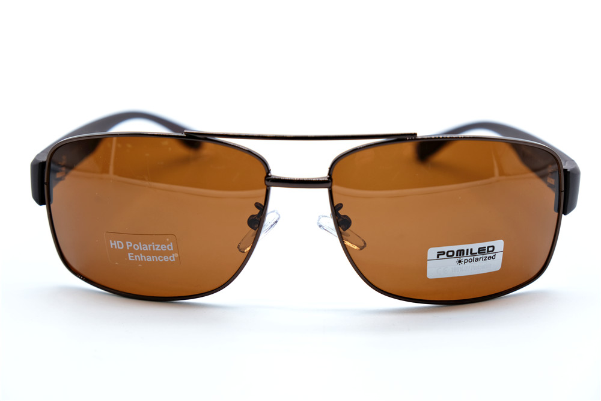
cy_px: 200
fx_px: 1151
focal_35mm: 69
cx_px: 300
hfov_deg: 29.3
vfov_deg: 19.7
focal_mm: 46.3
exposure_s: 1/120
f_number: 5.6
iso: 160
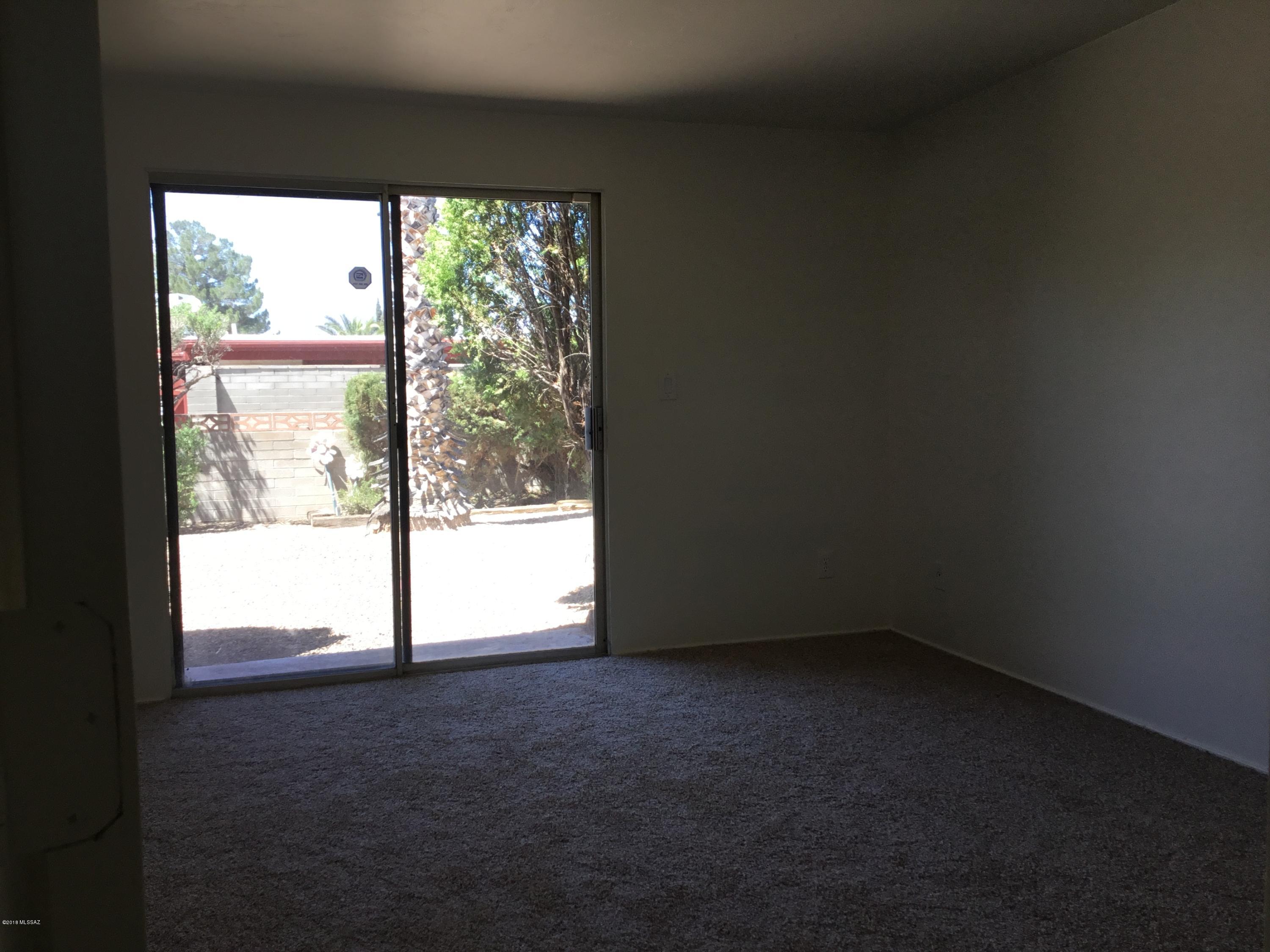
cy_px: 476
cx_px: 635
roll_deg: +1.4
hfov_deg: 58.4
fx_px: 1137
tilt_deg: -5.1
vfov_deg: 45.4
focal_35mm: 31
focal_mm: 3.3
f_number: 2.4
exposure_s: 1/120
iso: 25
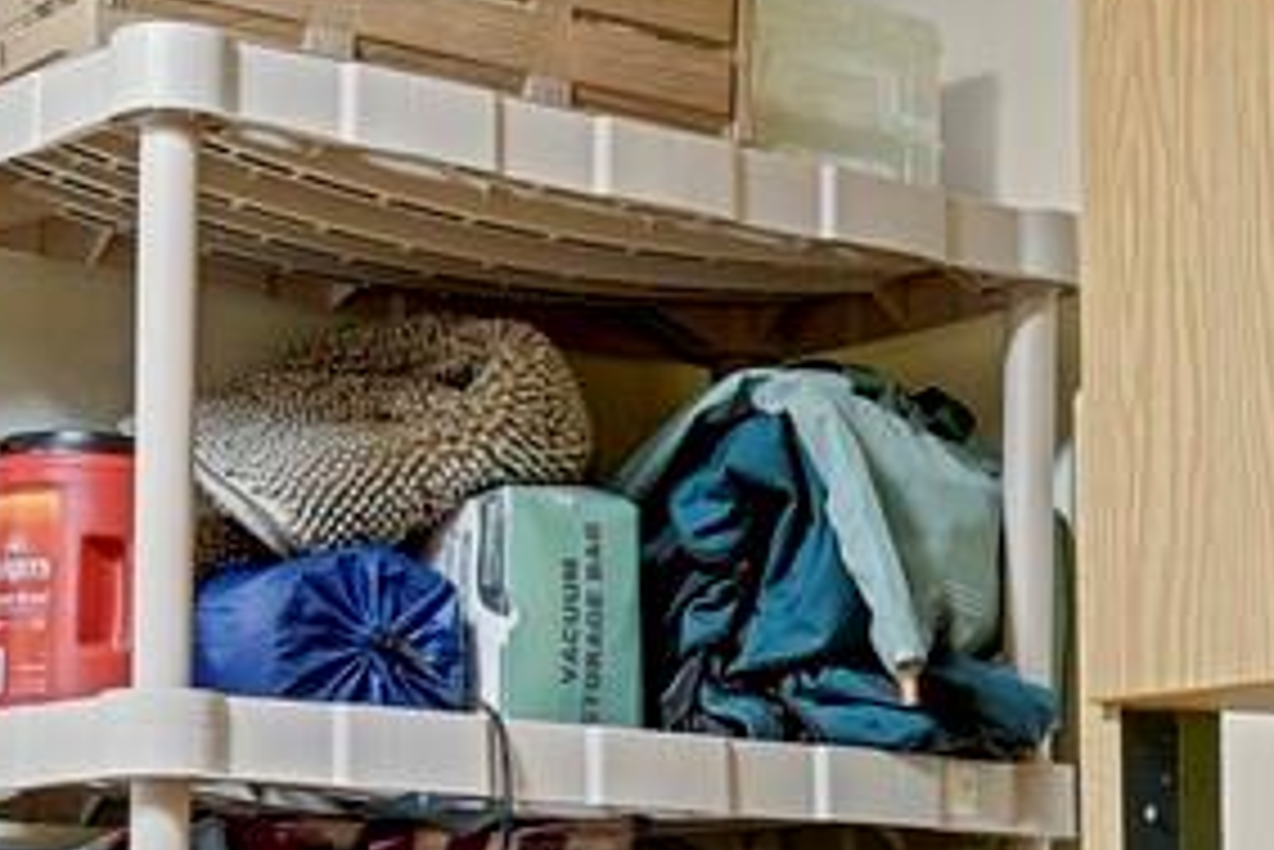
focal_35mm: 96
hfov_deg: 21.1
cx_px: 367
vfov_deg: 13.8
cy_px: 1034
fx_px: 3399
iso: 250
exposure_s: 4
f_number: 8
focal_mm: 17
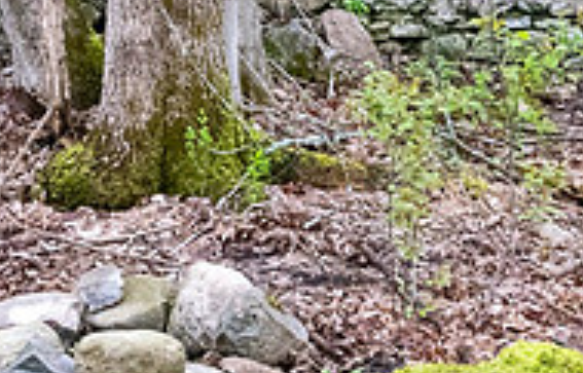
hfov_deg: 21.7
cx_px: 297
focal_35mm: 95
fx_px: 1520
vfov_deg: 14.0
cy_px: 157
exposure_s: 1/60
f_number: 18
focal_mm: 18
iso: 6400
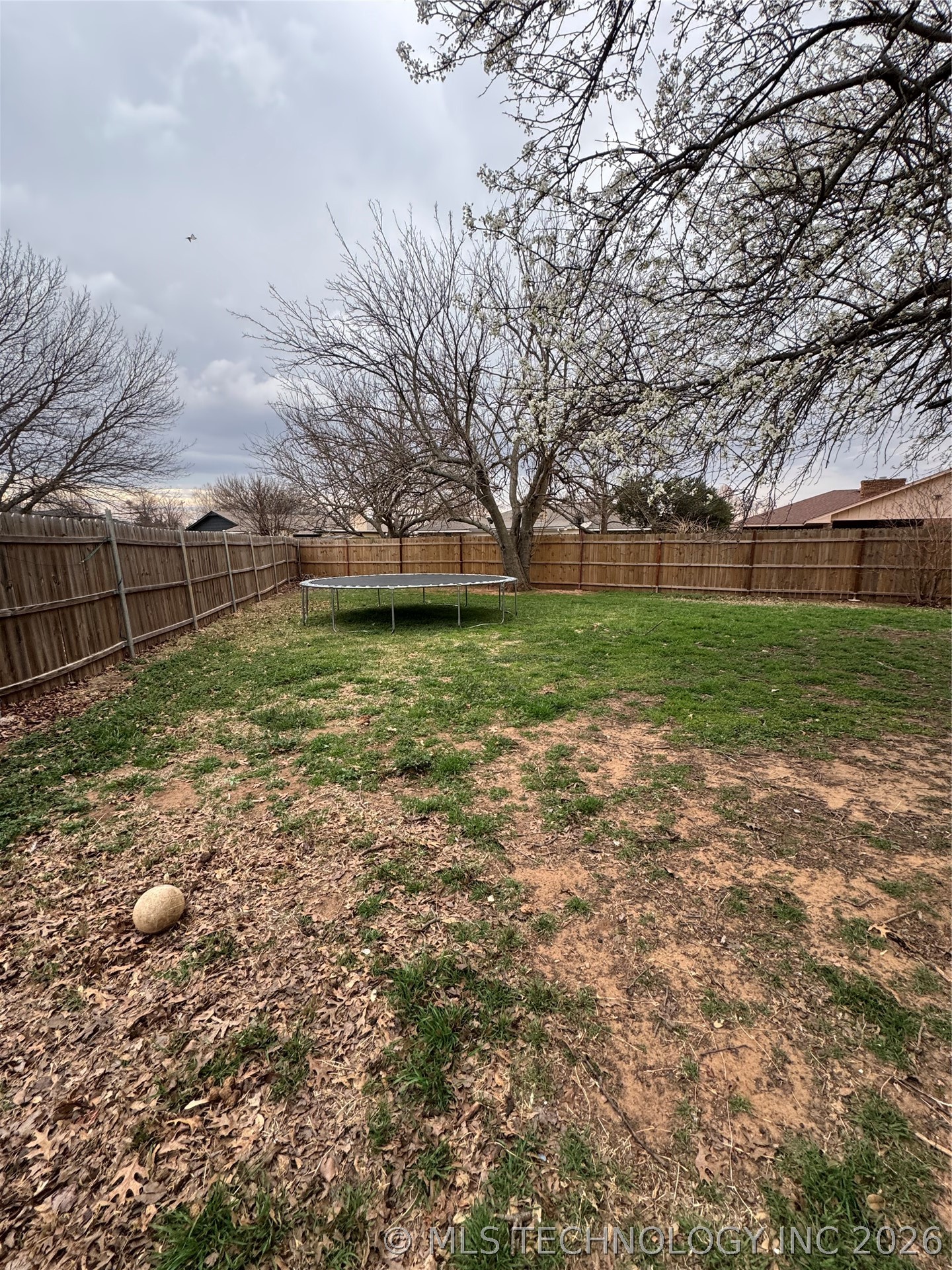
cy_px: 635
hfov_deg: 85.7
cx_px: 476
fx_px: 513
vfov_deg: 102.1
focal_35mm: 14
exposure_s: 1/99
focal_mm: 2.22
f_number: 2.2
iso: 125
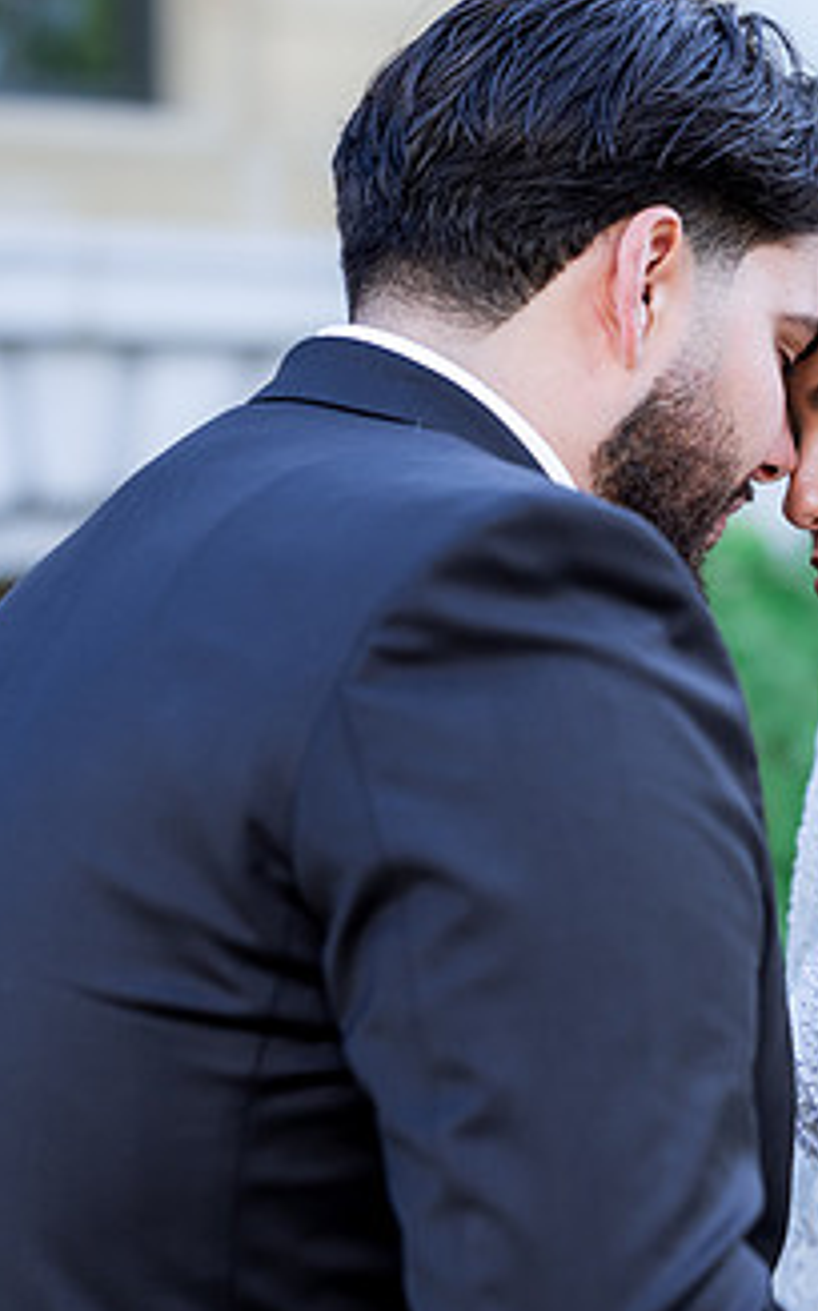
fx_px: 3750
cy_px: 696
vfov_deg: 19.8
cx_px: 858
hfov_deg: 12.3
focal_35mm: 105
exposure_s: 1/1000
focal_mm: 58
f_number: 2.5
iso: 200
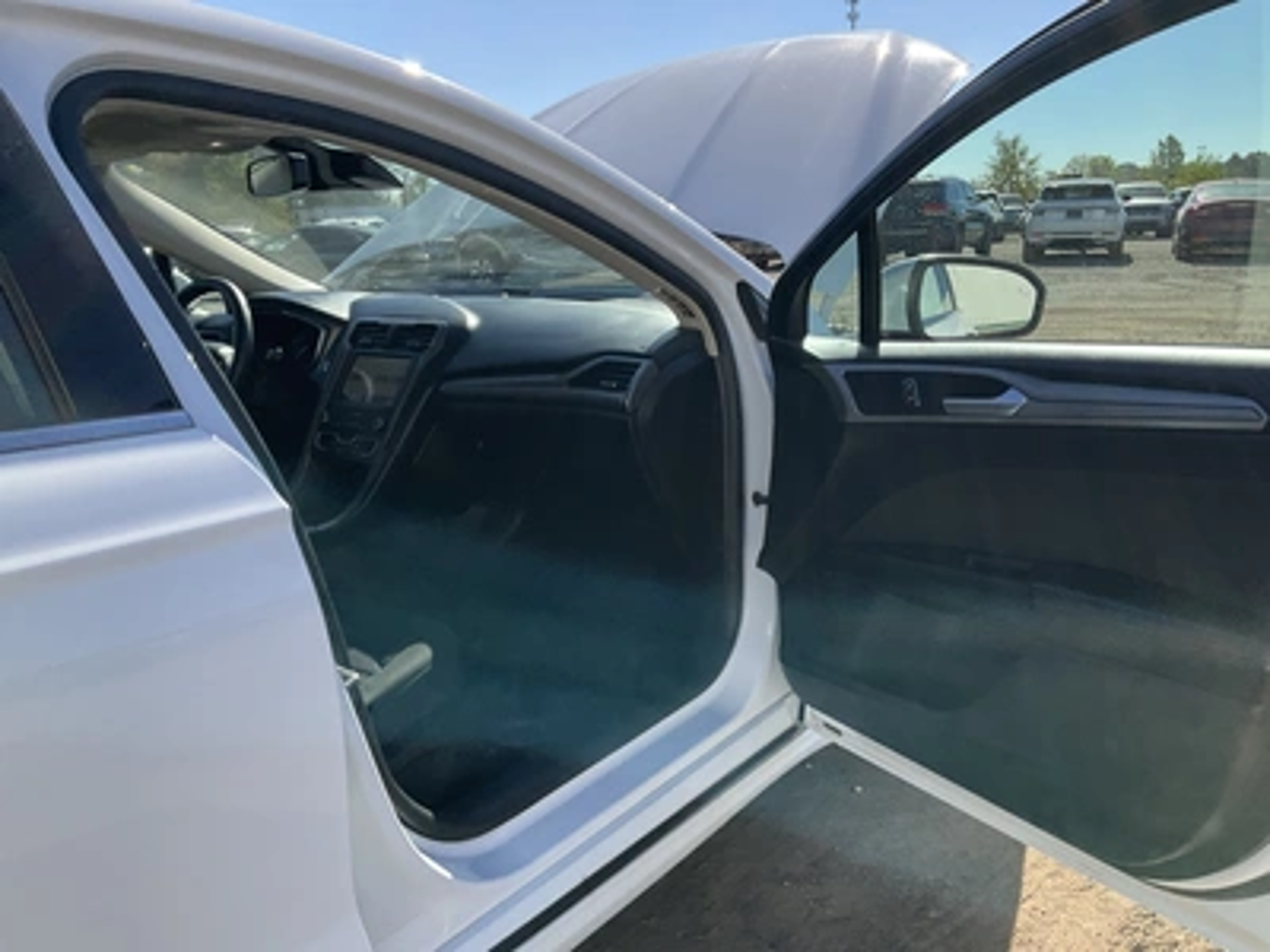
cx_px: 635
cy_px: 476
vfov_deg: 48.2
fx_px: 1064
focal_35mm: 29
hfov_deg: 61.7
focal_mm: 3
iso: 25
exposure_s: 1/1076
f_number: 1.8
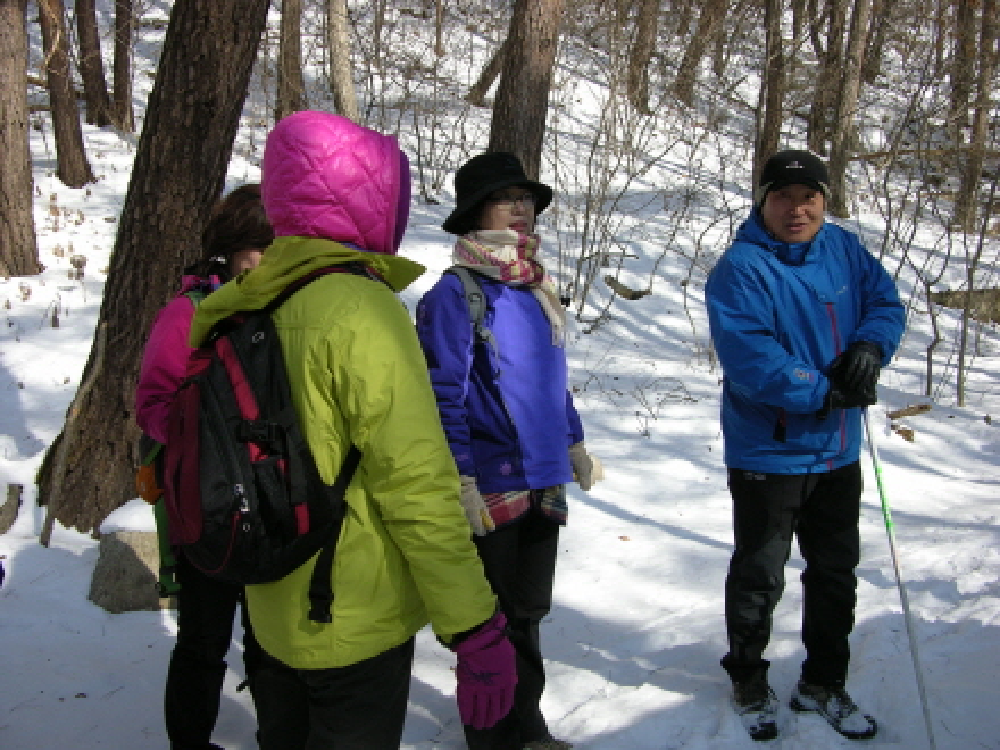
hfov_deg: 51.4
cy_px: 375
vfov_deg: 39.7
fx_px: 1040
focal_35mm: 36
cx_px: 500
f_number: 2.8
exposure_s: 1/850
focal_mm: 9.2
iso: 100
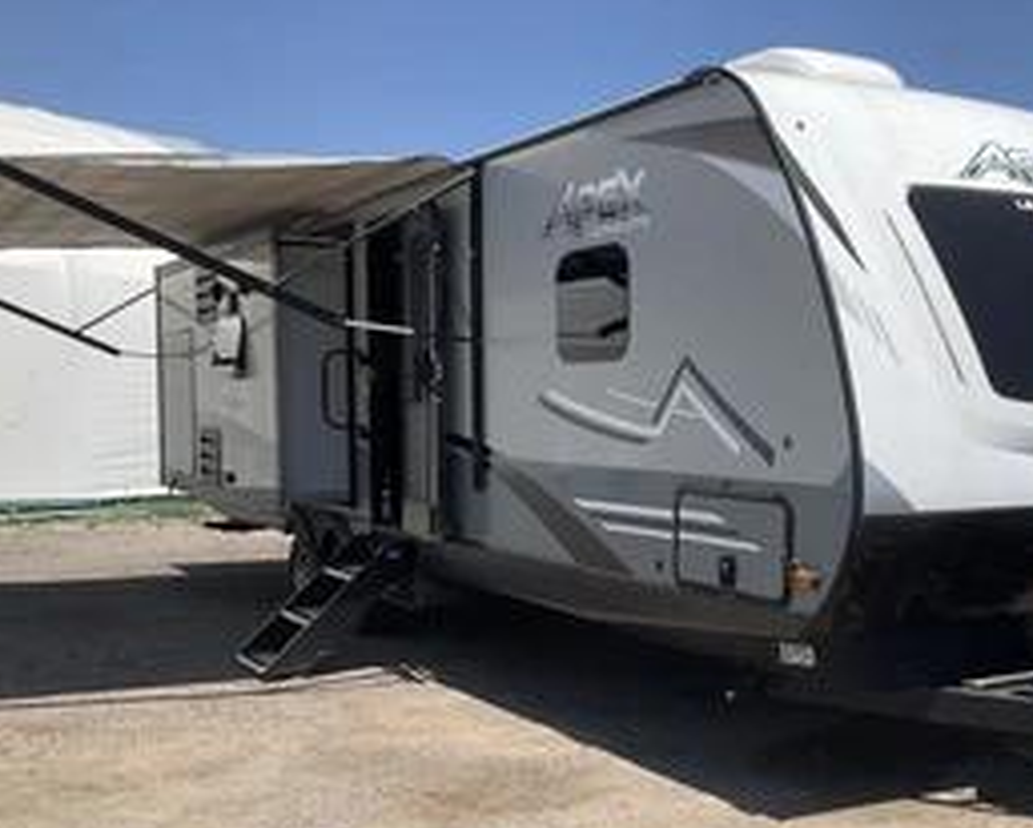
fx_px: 1346
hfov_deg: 41.5
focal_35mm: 44
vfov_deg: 34.0
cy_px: 523
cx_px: 671
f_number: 1.8
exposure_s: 1/2227
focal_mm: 3
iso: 25
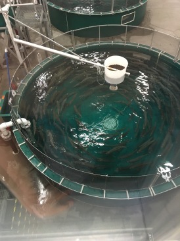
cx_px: 90
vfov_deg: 61.7
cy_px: 120
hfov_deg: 48.2
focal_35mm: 29
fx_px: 201
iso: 200
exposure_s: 1/15
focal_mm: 4.15
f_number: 2.2
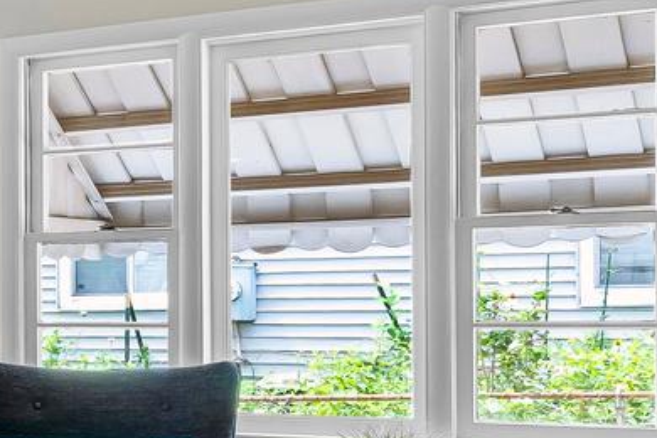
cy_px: 299
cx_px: -365
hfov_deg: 20.3
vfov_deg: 16.2
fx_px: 1533
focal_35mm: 84
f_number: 8
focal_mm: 16
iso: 640
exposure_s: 1/20
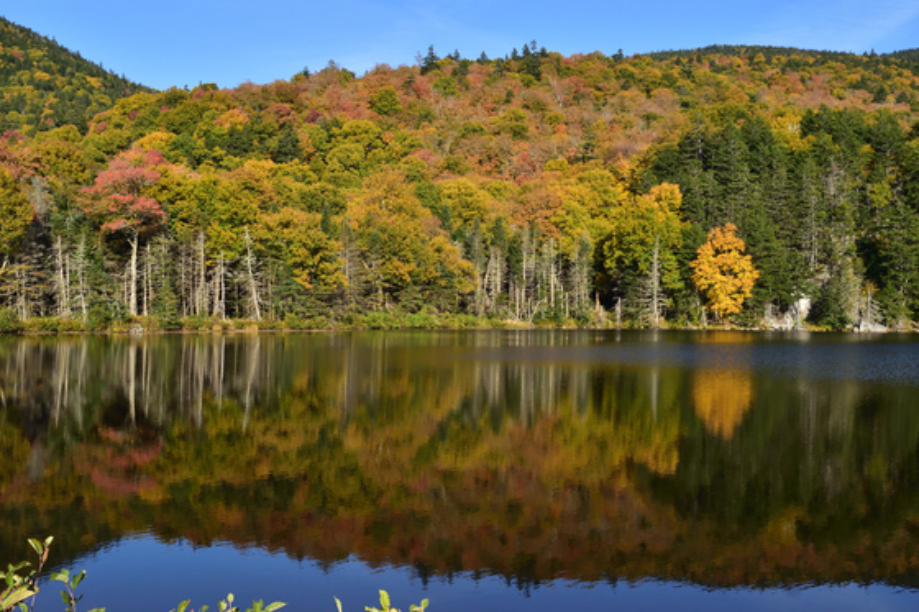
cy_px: 306
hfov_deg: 51.3
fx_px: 957
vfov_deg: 35.5
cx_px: 460
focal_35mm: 38
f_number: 9
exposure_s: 1/800
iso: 640
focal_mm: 25
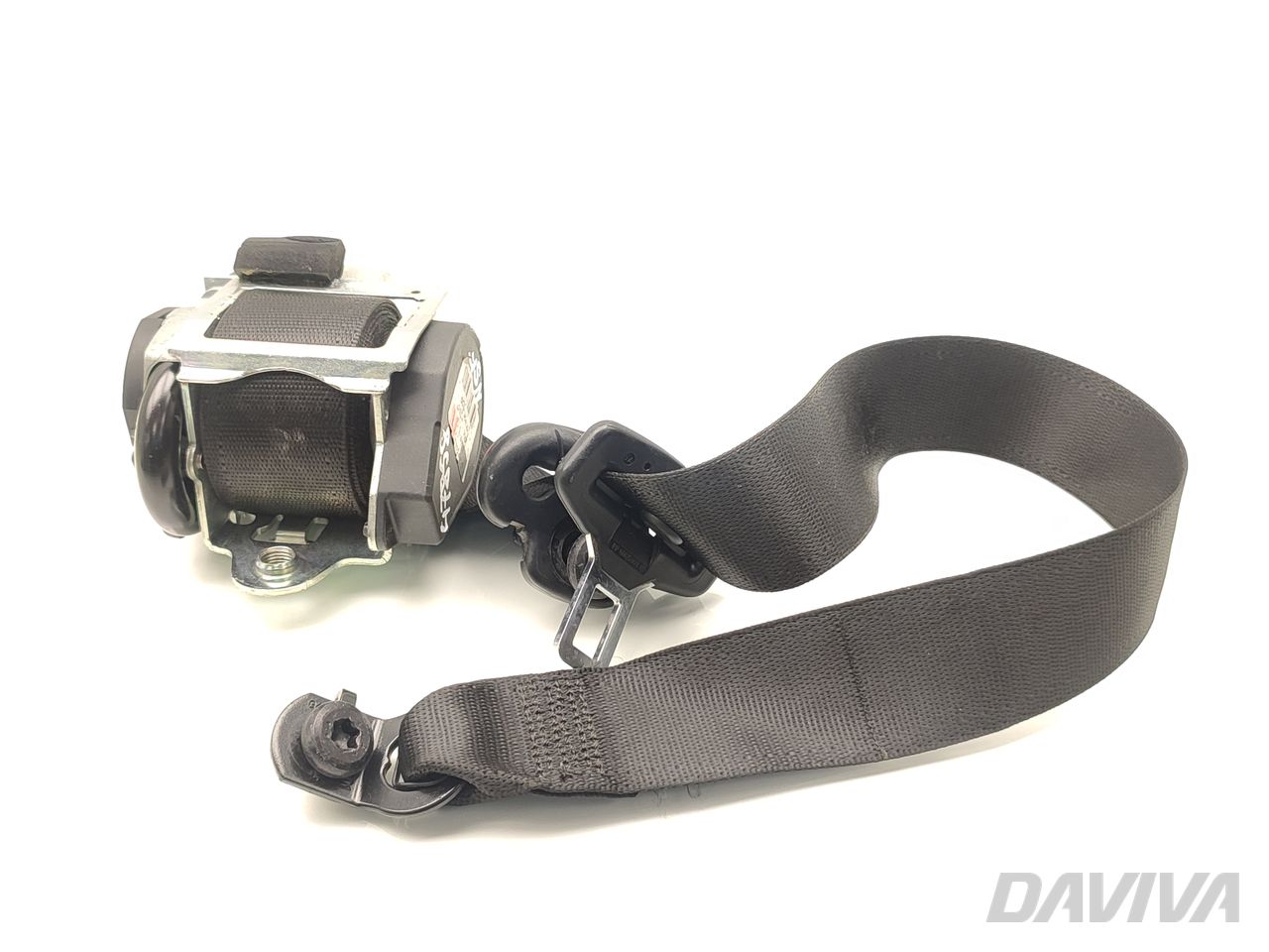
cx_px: 634
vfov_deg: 56.8
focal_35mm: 24
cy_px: 476
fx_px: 880
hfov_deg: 71.6
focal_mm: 5.89
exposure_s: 1/100
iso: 200
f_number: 1.89
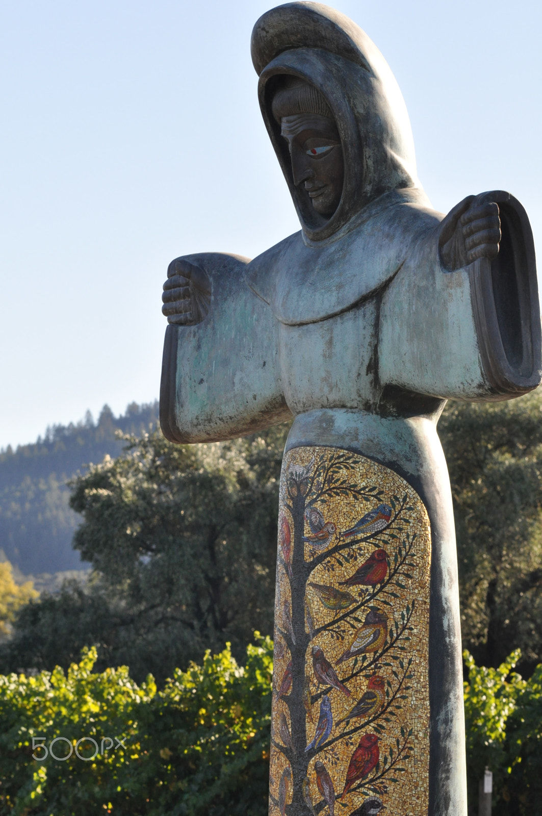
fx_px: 4244
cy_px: 408
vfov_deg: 11.0
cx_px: 271
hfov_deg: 7.3
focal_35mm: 188
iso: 800
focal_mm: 125
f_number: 11
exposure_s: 1/400
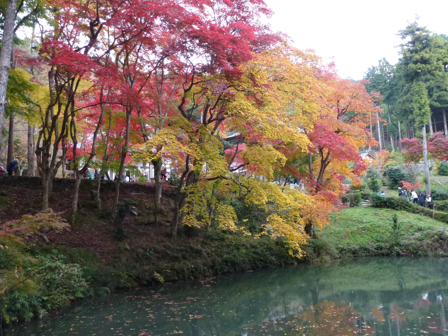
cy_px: 168
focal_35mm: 30
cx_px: 224
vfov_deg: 46.8
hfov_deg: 60.0
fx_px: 388
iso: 250
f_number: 3.5
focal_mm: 5.4
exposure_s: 1/60
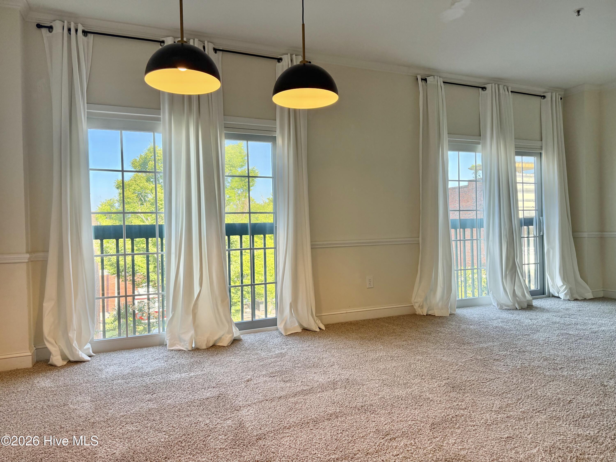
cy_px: 231
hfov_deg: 71.6
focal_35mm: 24
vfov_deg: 56.8
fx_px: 427
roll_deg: +1.8
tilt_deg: -0.4
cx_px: 308
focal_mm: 6.76
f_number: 1.78
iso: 125
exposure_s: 1/230
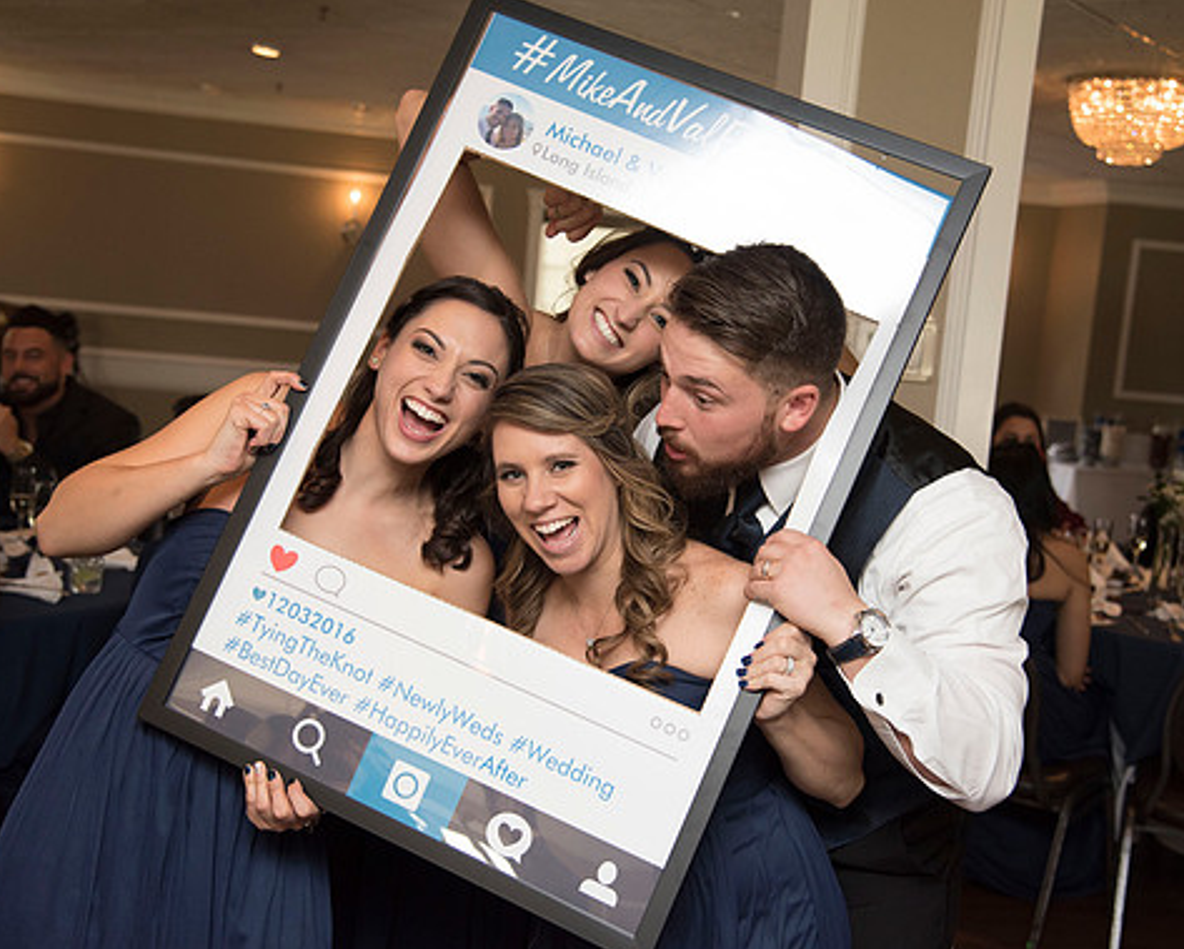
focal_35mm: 46
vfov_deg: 32.8
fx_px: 1613
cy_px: 480
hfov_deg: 40.3
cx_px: 611
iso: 1000
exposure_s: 1/200
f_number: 4
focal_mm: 40
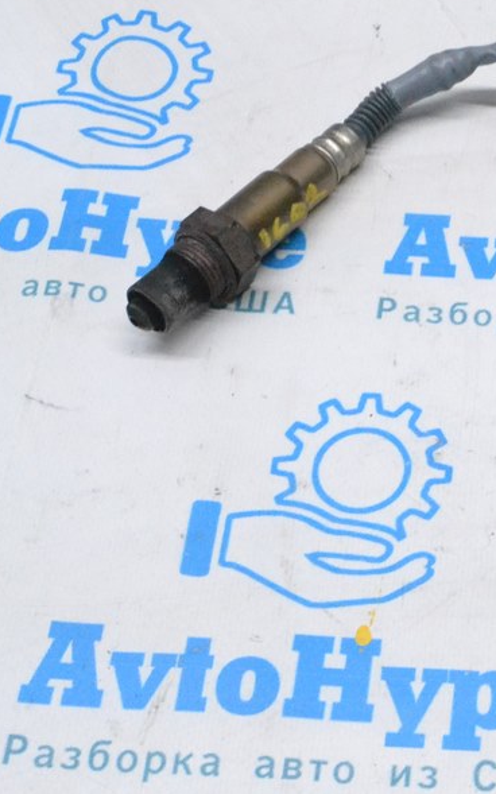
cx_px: 640
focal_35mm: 85
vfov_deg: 24.3
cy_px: 354
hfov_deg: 14.7
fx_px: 1839
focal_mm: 32
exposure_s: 1/100
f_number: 13
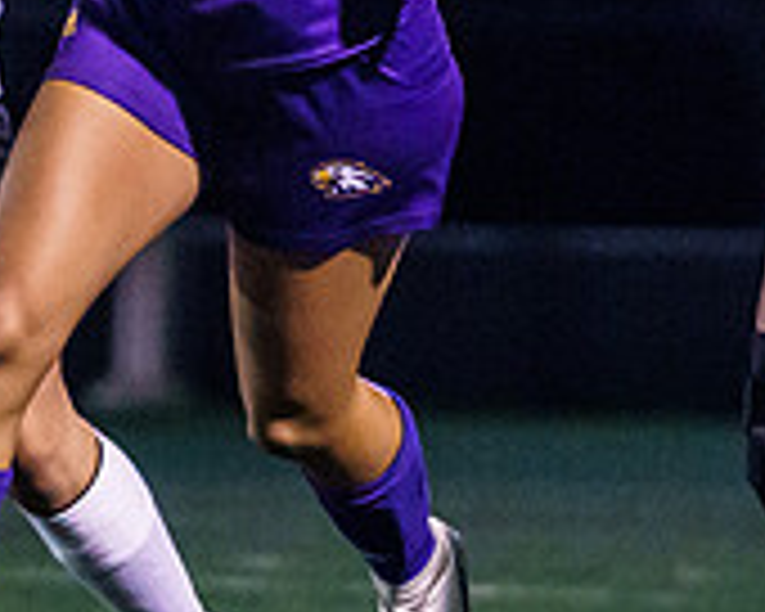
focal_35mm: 766
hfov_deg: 2.5
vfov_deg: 2.0
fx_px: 17343
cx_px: 412
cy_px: -46
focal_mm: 188
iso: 16000
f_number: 4
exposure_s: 1/800
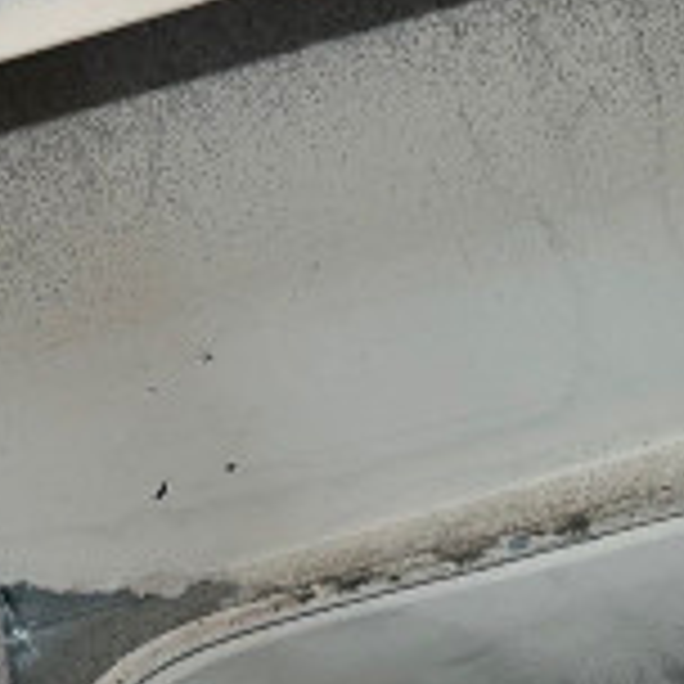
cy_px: 673
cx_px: 677
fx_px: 1833
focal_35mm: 82
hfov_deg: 20.5
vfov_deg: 20.5
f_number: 1.8
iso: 20
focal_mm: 4
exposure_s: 1/695
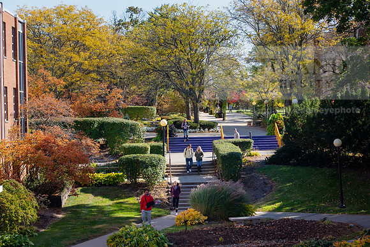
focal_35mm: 80
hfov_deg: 25.4
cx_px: 185
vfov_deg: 17.1
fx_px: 822
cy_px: 124
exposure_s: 1/400
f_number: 7.1
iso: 400
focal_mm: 80
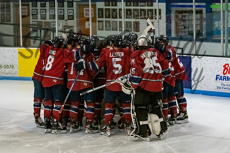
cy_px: 54
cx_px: 112
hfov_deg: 14.5
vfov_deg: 9.7
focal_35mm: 141
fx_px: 903
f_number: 3.5
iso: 2500
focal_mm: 70
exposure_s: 1/800
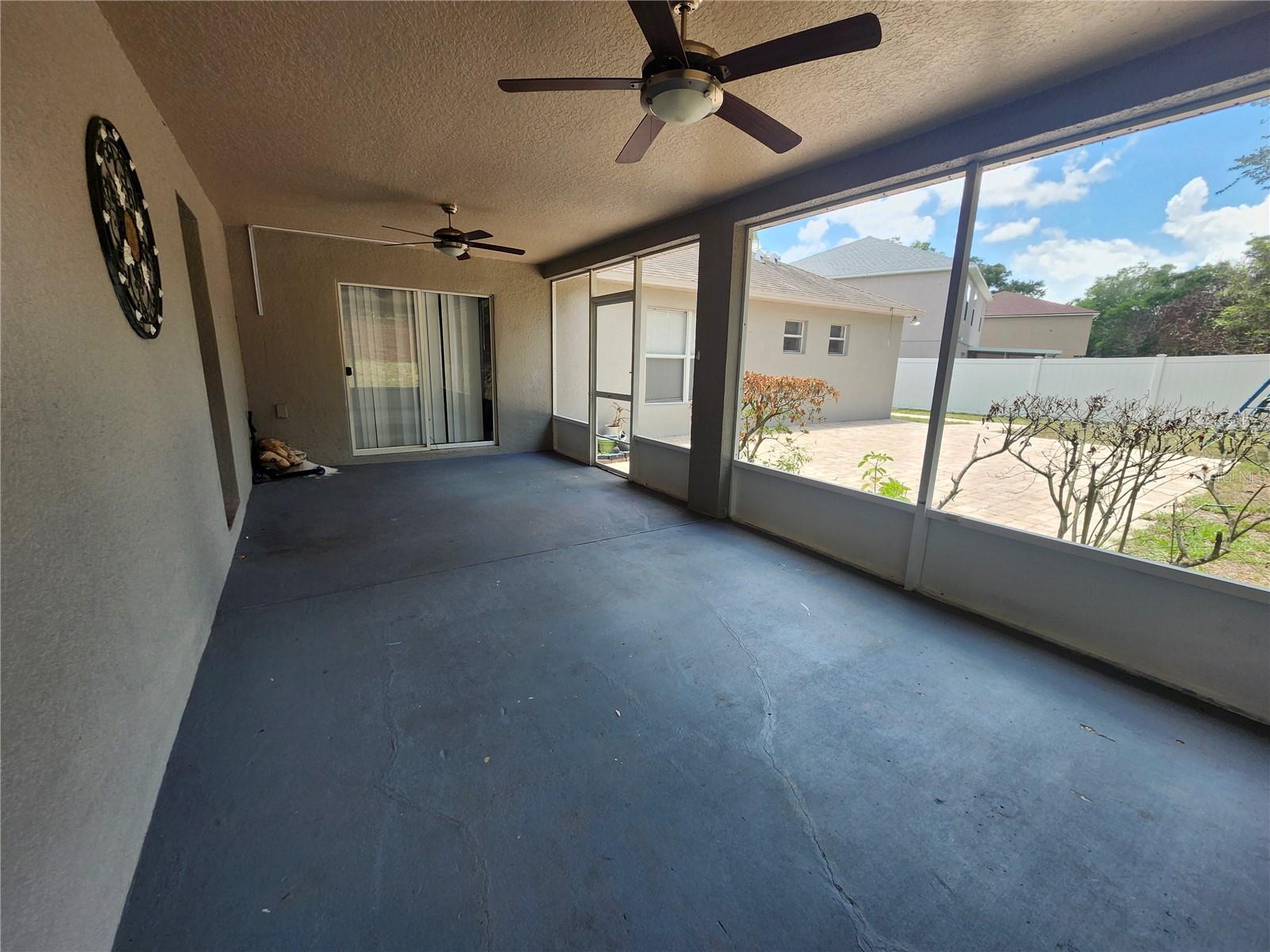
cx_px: 635
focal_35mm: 13
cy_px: 476
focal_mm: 1.74
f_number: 2.2
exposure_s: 1/169
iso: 40
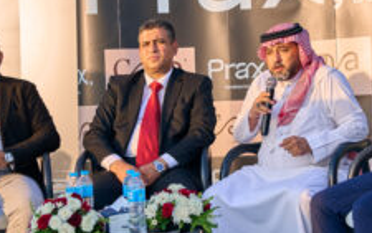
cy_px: 89
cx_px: 220
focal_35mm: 99
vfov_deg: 13.2
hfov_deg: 21.0
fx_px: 1004
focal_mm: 35
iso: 160
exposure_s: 1/500
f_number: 2.8
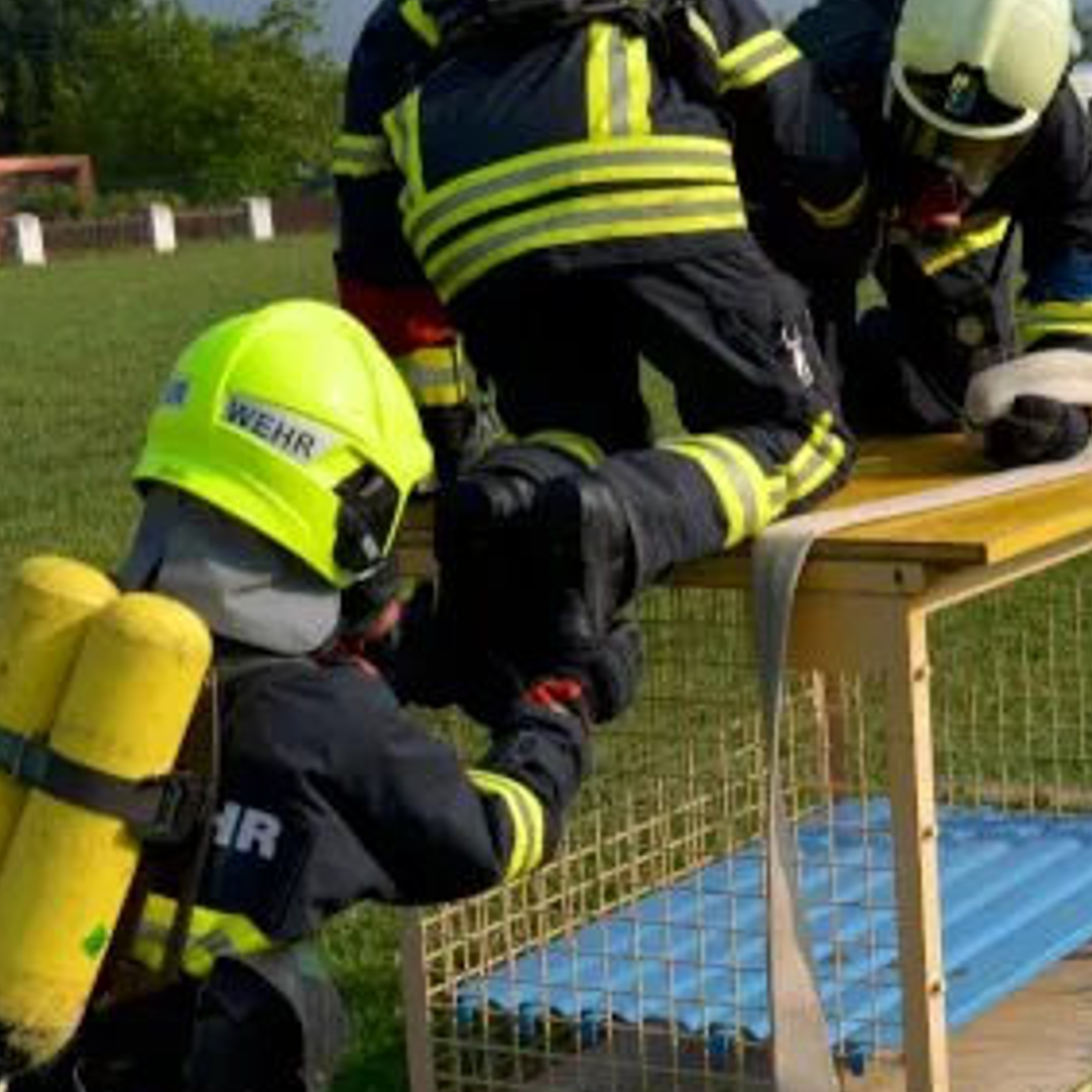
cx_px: 879
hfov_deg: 20.9
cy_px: 616
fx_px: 2927
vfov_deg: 21.1
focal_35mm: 82
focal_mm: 28
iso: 400
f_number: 7.1
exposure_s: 1/1600
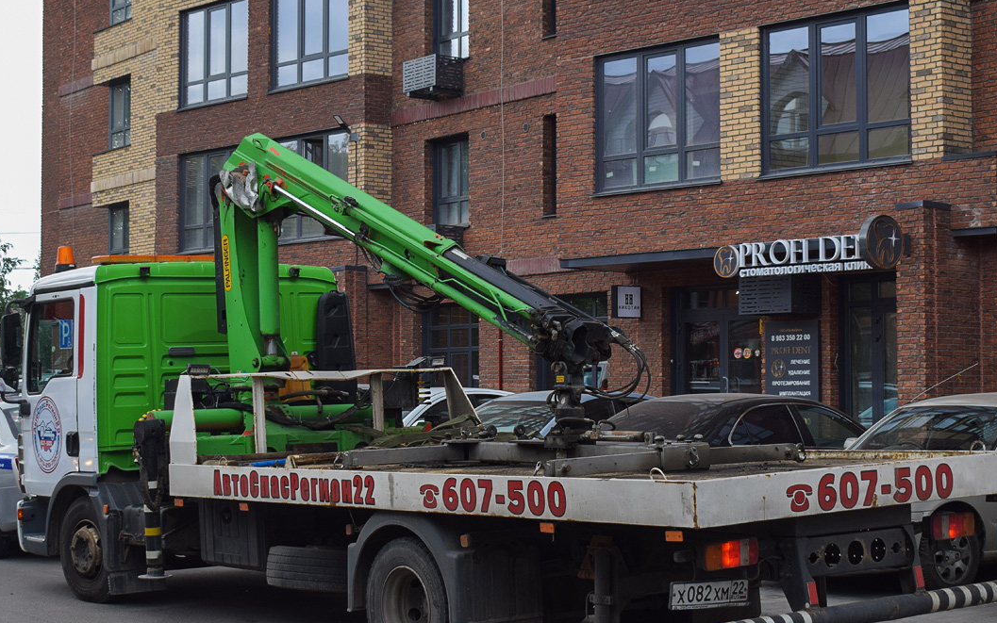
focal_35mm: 59
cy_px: 344
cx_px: 493
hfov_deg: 34.5
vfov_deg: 22.0
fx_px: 1603
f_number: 5.6
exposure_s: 1/800
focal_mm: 34
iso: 400
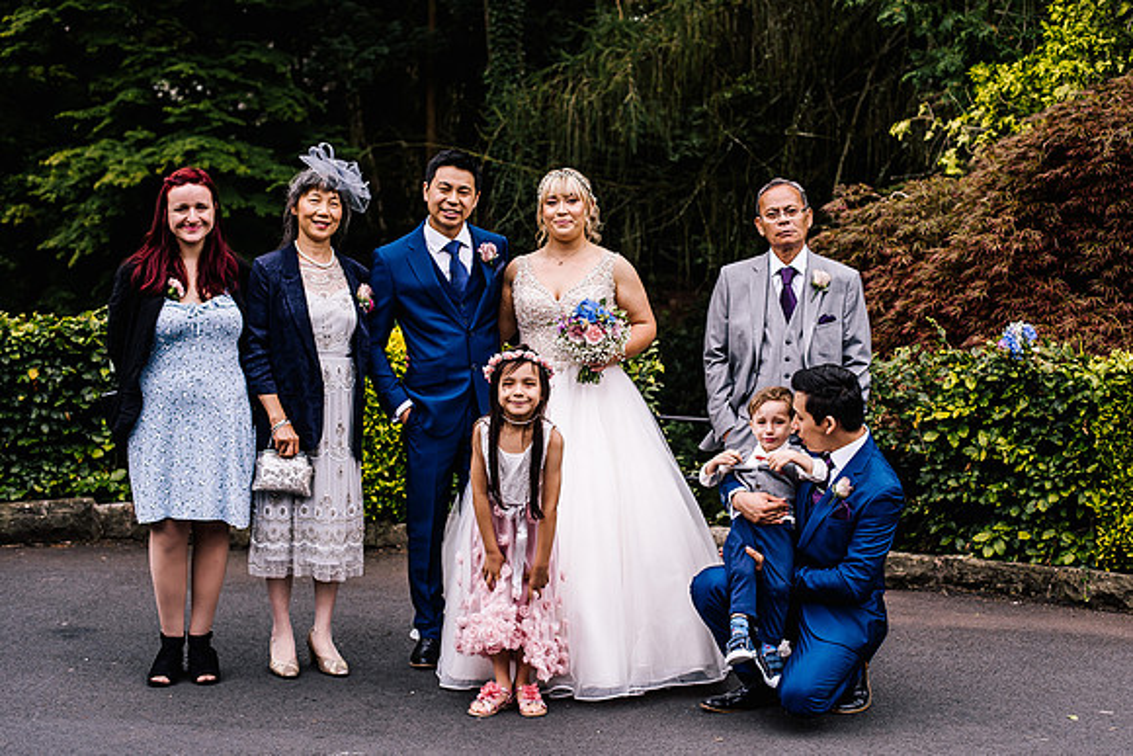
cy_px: 340
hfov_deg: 36.2
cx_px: 624
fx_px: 1733
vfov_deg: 24.6
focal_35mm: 55
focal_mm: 50
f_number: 4
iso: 250
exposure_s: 1/500
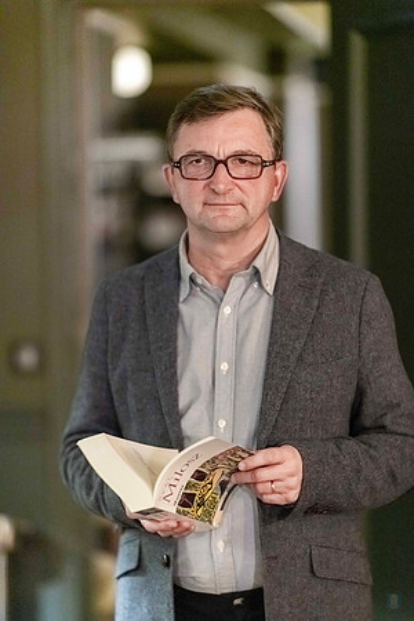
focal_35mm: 105
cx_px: 207
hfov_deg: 13.0
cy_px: 310
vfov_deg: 19.5
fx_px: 1811
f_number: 1.4
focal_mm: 105
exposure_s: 1/250
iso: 7200
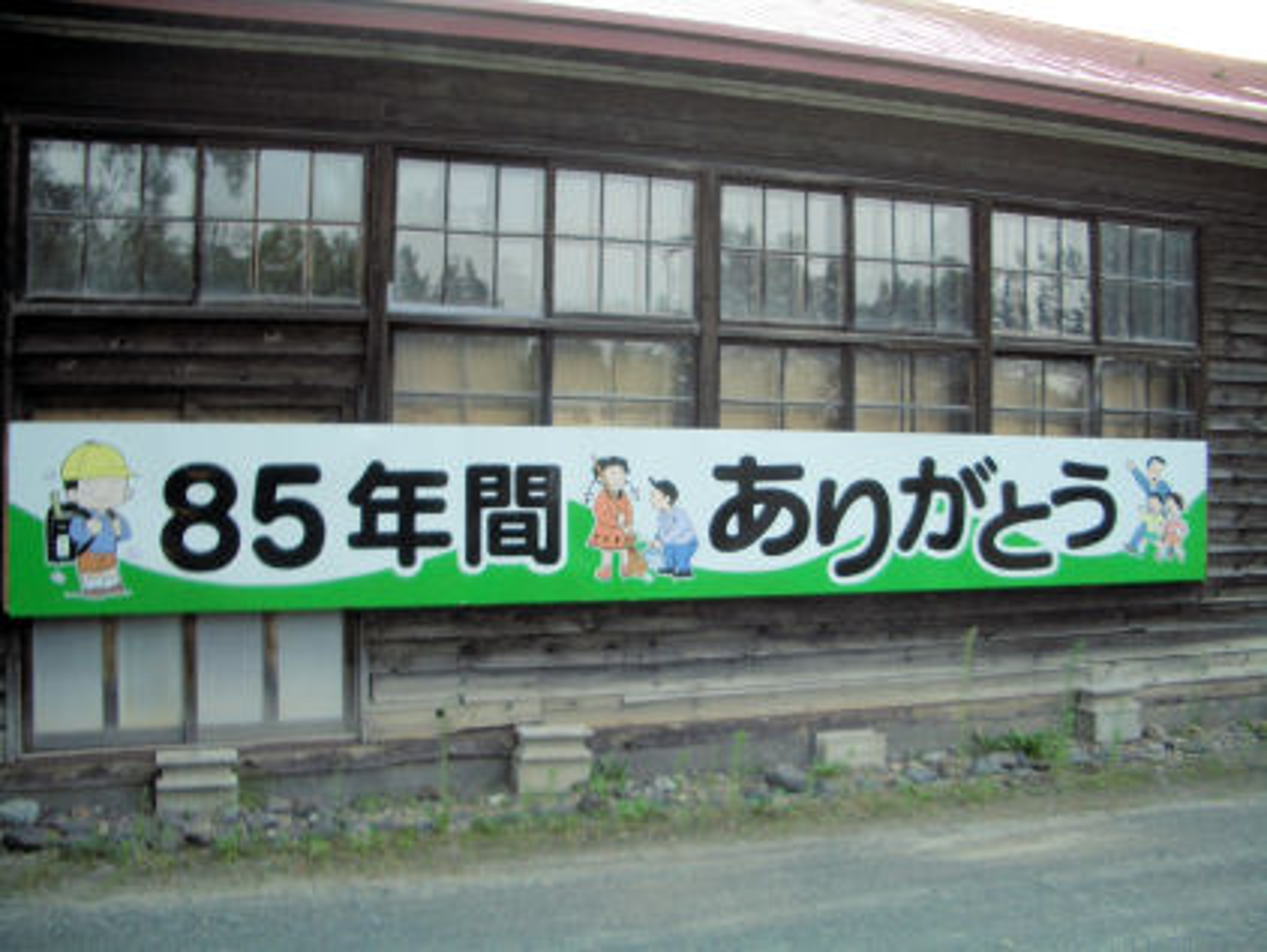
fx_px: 1282
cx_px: 634
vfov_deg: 40.7
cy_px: 476
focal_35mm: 35
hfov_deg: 52.6
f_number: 2.6
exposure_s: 1/100
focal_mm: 5.8
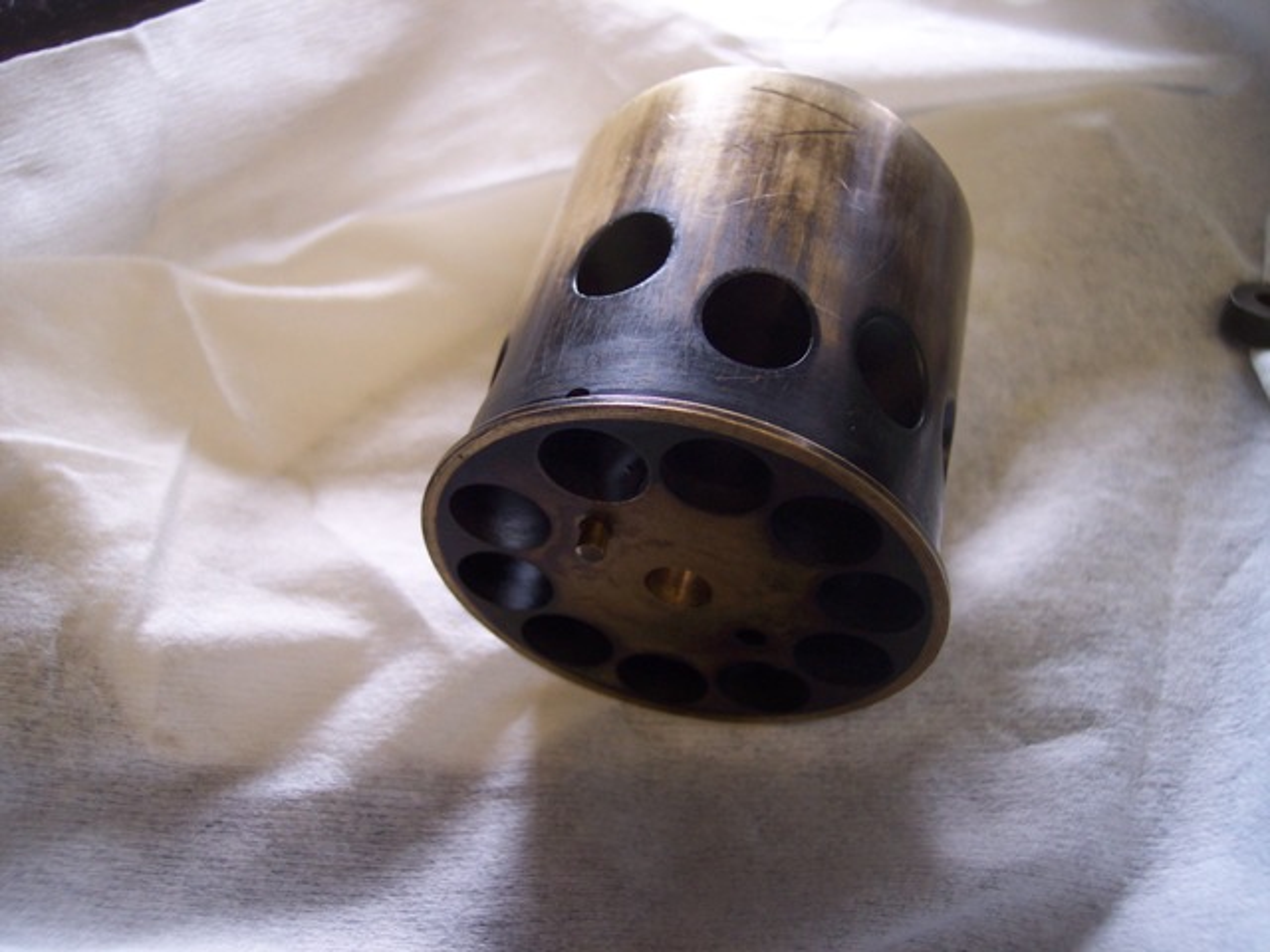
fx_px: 1394
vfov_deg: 37.7
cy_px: 476
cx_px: 635
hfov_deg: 49.0
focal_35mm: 38
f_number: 2.8
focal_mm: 8
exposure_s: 1/30
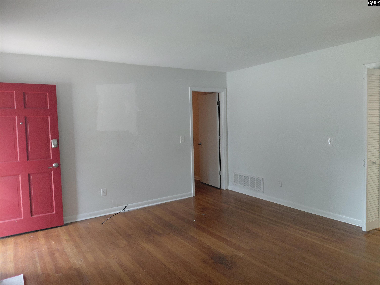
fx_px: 274
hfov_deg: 69.4
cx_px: 190
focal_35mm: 25
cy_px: 142
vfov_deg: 54.9
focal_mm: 4.69
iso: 125
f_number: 1.8
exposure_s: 1/120
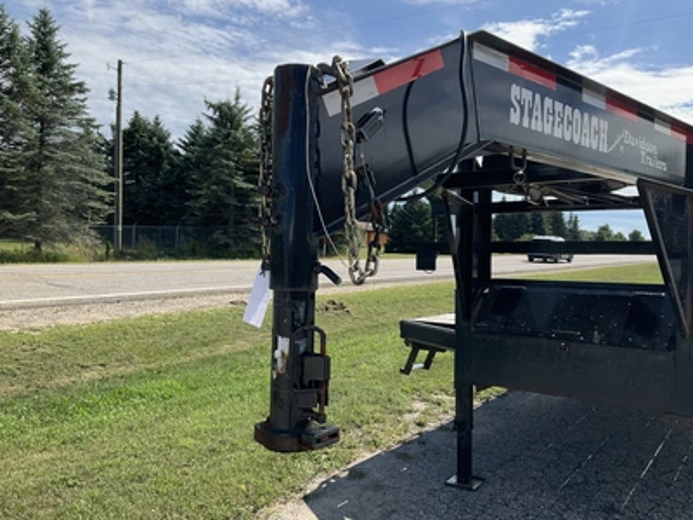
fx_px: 581
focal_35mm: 29
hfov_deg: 61.7
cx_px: 346
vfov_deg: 48.2
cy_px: 260
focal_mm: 3
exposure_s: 1/1848
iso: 25
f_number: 1.8
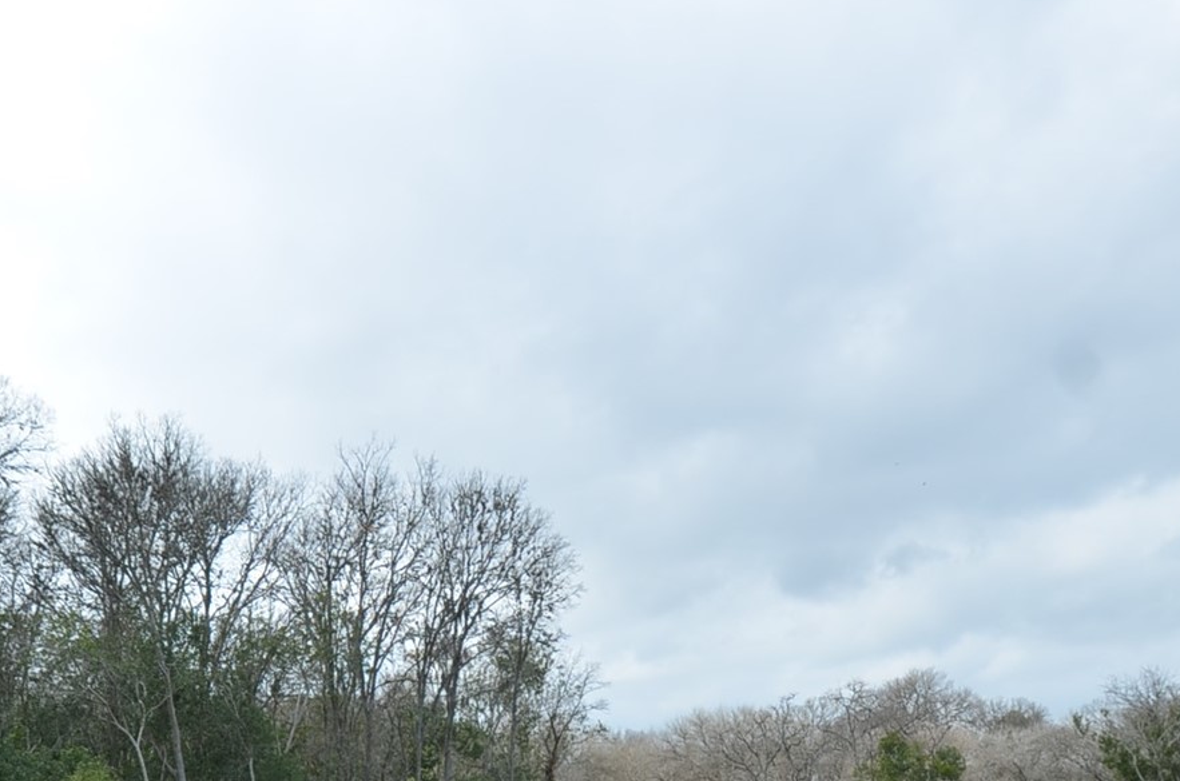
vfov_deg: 33.1
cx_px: 467
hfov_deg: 51.6
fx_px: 1210
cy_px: 762
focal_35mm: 37
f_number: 8
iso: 110
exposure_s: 1/250
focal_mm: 10
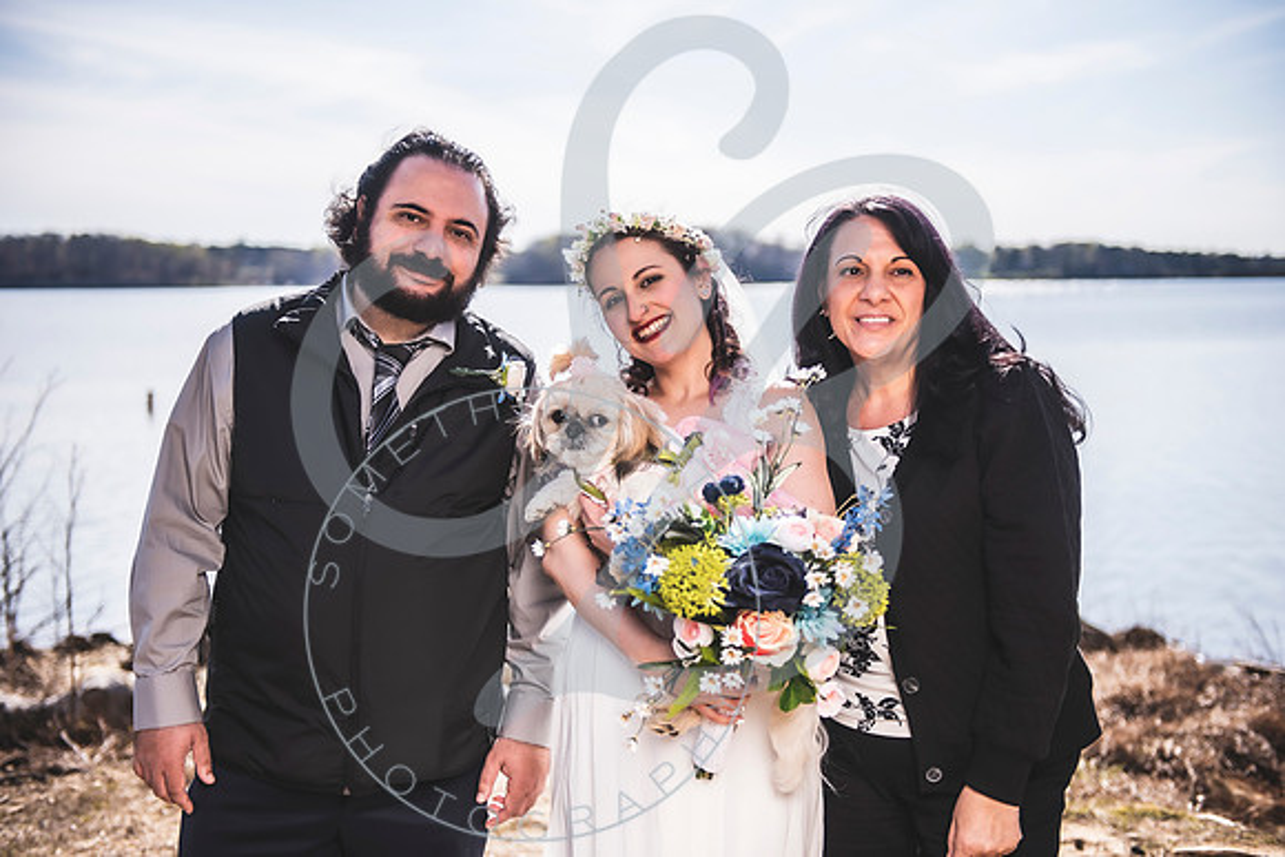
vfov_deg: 28.1
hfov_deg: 41.1
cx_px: 642
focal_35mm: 48
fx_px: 1714
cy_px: 428
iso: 100
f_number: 2.8
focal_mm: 48
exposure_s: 1/2000
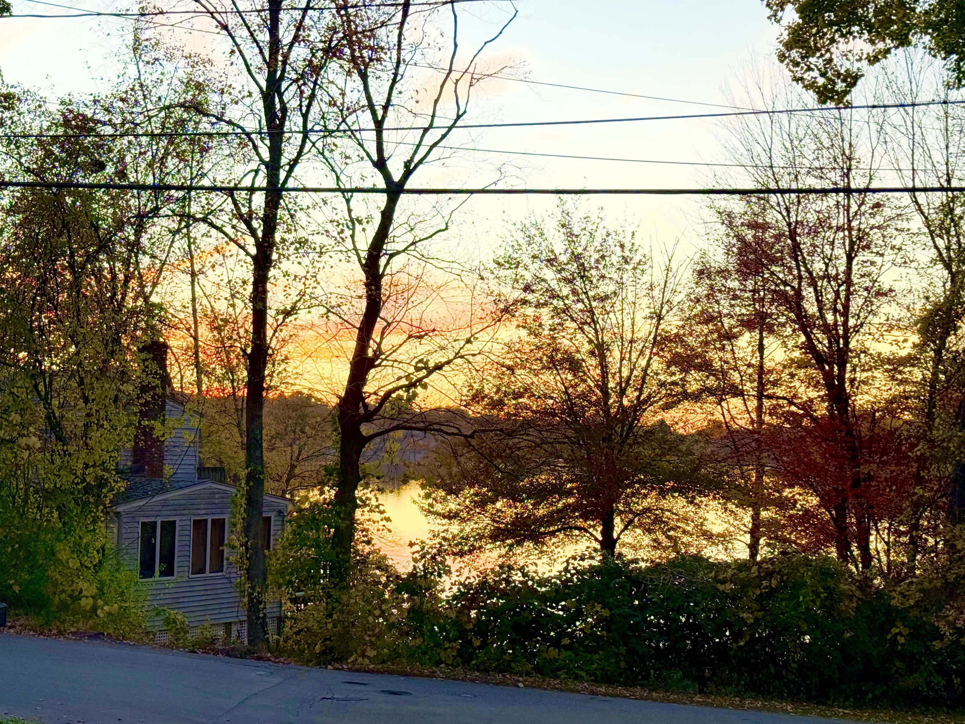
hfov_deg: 35.5
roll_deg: -0.8
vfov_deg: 27.0
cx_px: 427
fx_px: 1505
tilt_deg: +2.3
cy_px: 355
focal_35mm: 54
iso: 200
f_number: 1.78
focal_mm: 6.76
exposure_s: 1/130
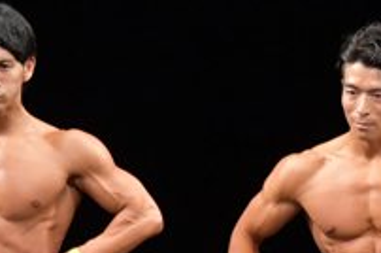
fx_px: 9140
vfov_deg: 1.6
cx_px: 422
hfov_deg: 2.4
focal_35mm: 865
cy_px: 347
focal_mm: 150
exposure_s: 1/400
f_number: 5.6
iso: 3200
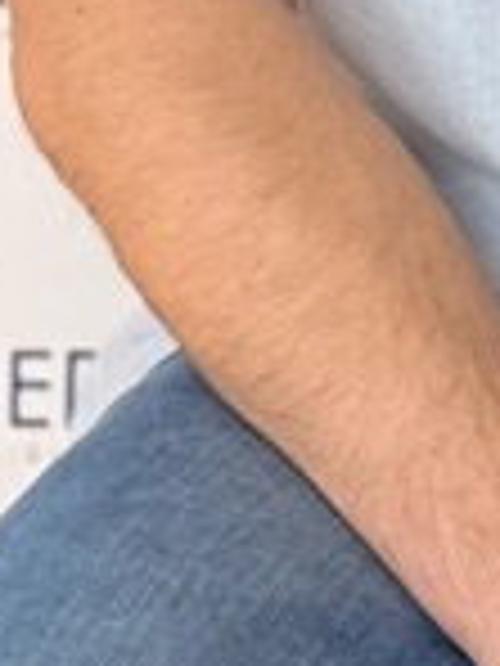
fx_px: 6240
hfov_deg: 4.5
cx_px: 923
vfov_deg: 5.9
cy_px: -752
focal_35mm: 324
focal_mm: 6.76
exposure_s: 1/271
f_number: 1.78
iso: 64
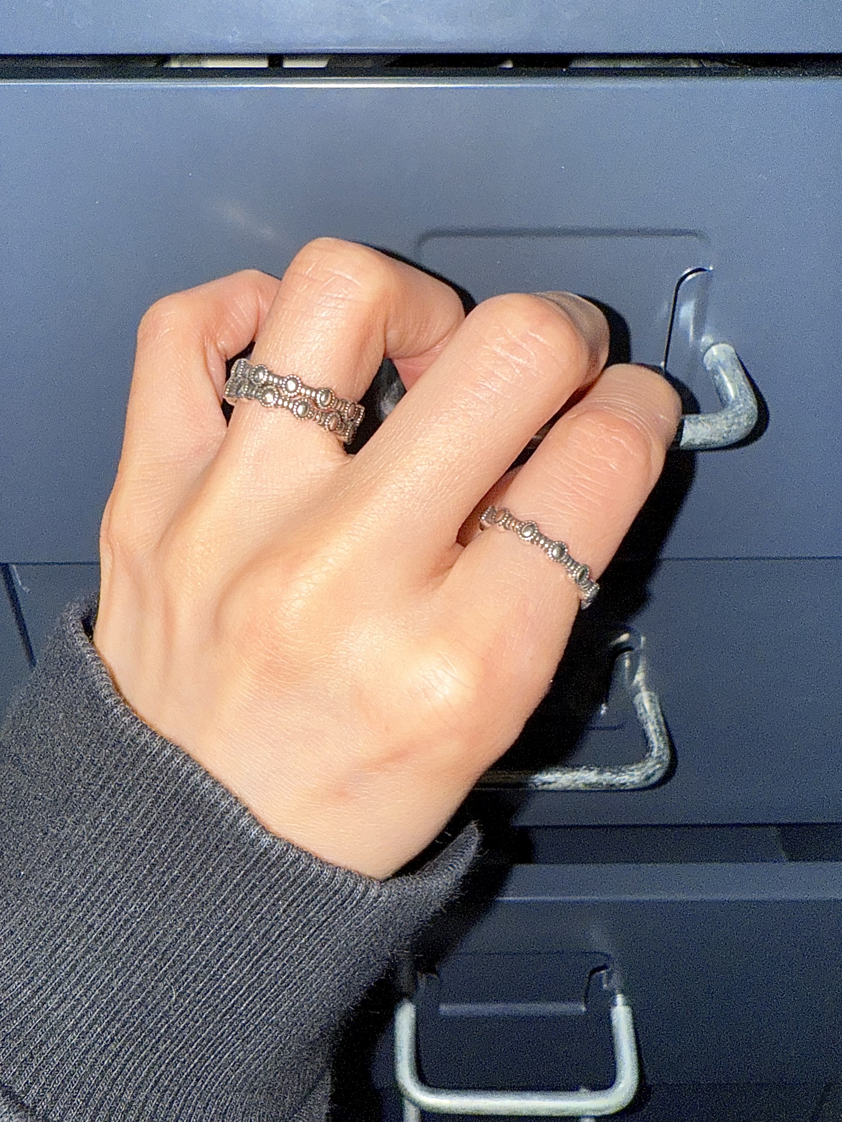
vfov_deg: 71.6
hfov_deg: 56.8
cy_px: 561
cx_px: 421
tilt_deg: -36.3
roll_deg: -2.5
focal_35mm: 24
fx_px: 778
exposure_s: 1/122
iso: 50
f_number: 2.2
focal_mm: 2.22
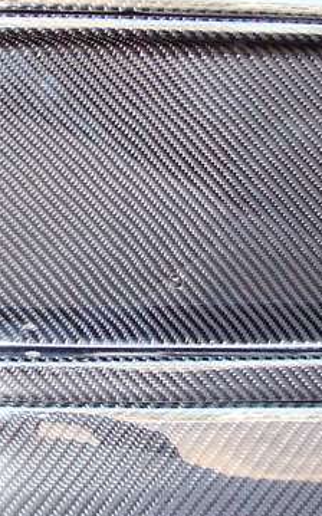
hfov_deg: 15.1
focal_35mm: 85
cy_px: 208
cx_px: -2
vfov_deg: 24.3
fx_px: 1195
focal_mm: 6
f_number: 2.7
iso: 140
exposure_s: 1/64
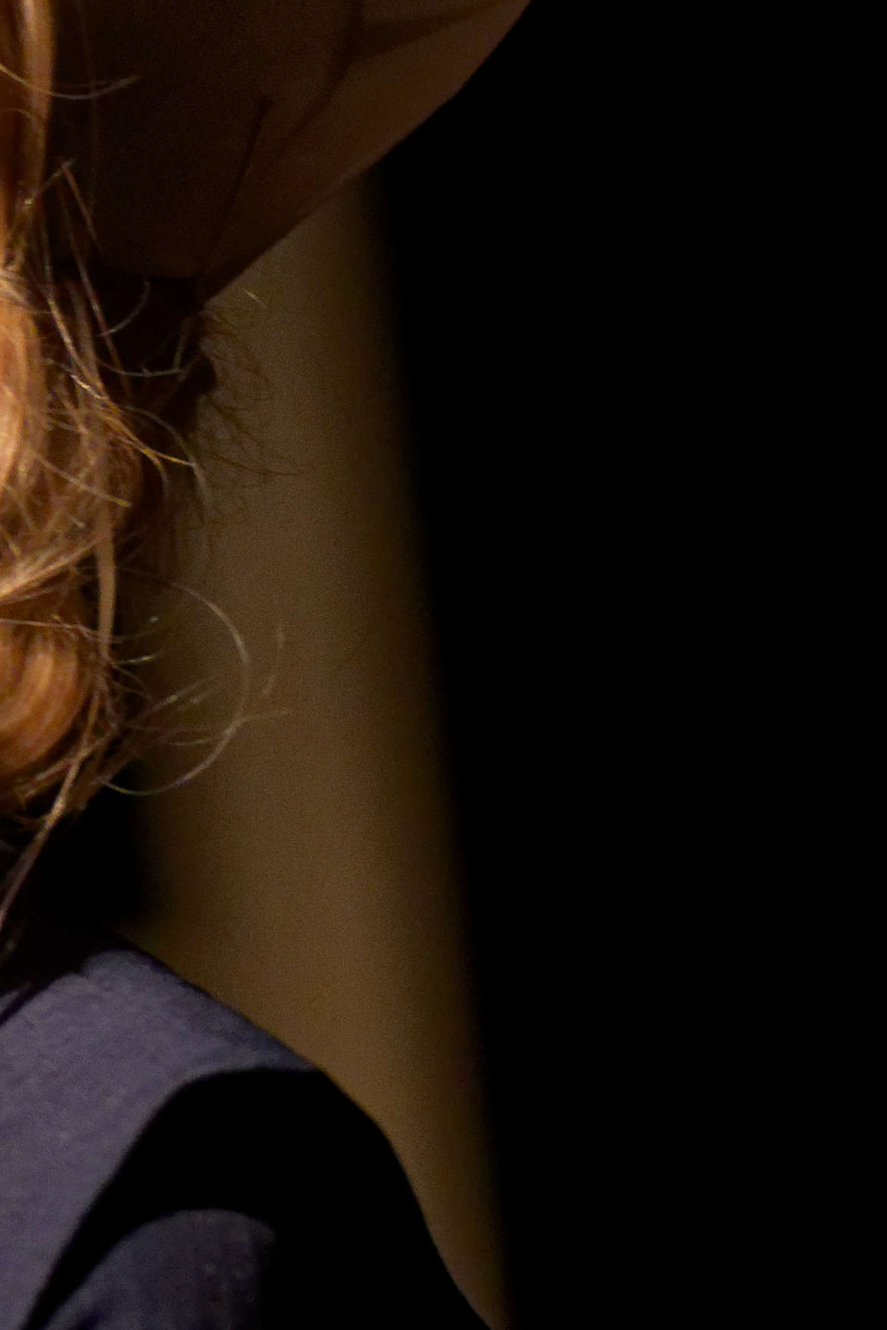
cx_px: -594
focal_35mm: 524
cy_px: 1520
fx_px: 19365
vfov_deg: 3.9
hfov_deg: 2.6
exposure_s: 1/200
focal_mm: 129
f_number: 2.8
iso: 2500
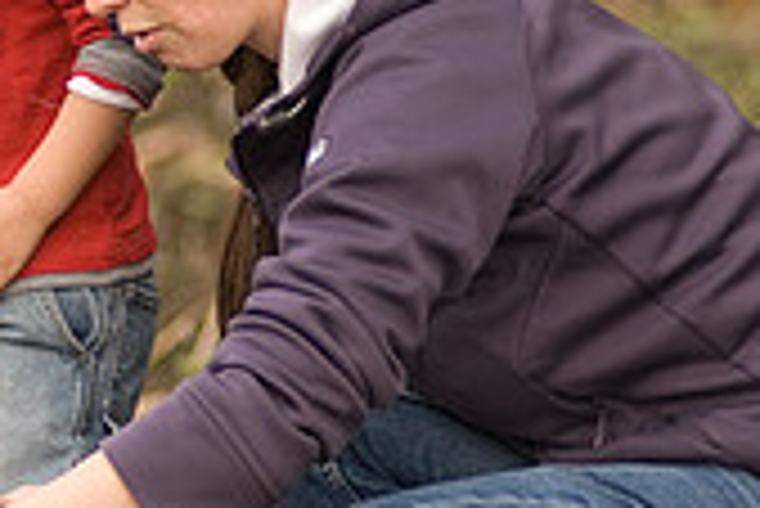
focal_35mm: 824
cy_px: 45
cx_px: -270
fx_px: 17410
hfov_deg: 2.5
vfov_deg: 1.7
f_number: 2.8
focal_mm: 160
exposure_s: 1/1000
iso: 400
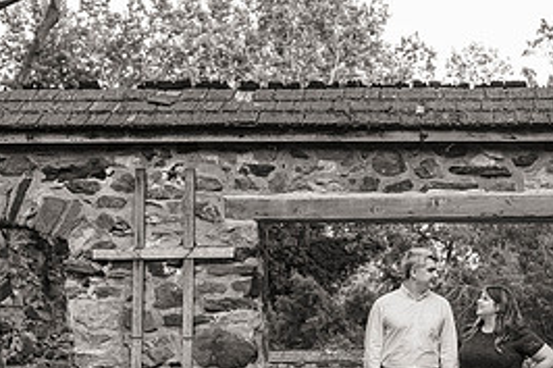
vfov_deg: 20.1
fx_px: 1029
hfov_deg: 29.4
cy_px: 274
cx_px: 439
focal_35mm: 67
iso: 1600
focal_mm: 29
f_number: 4
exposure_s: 1/500
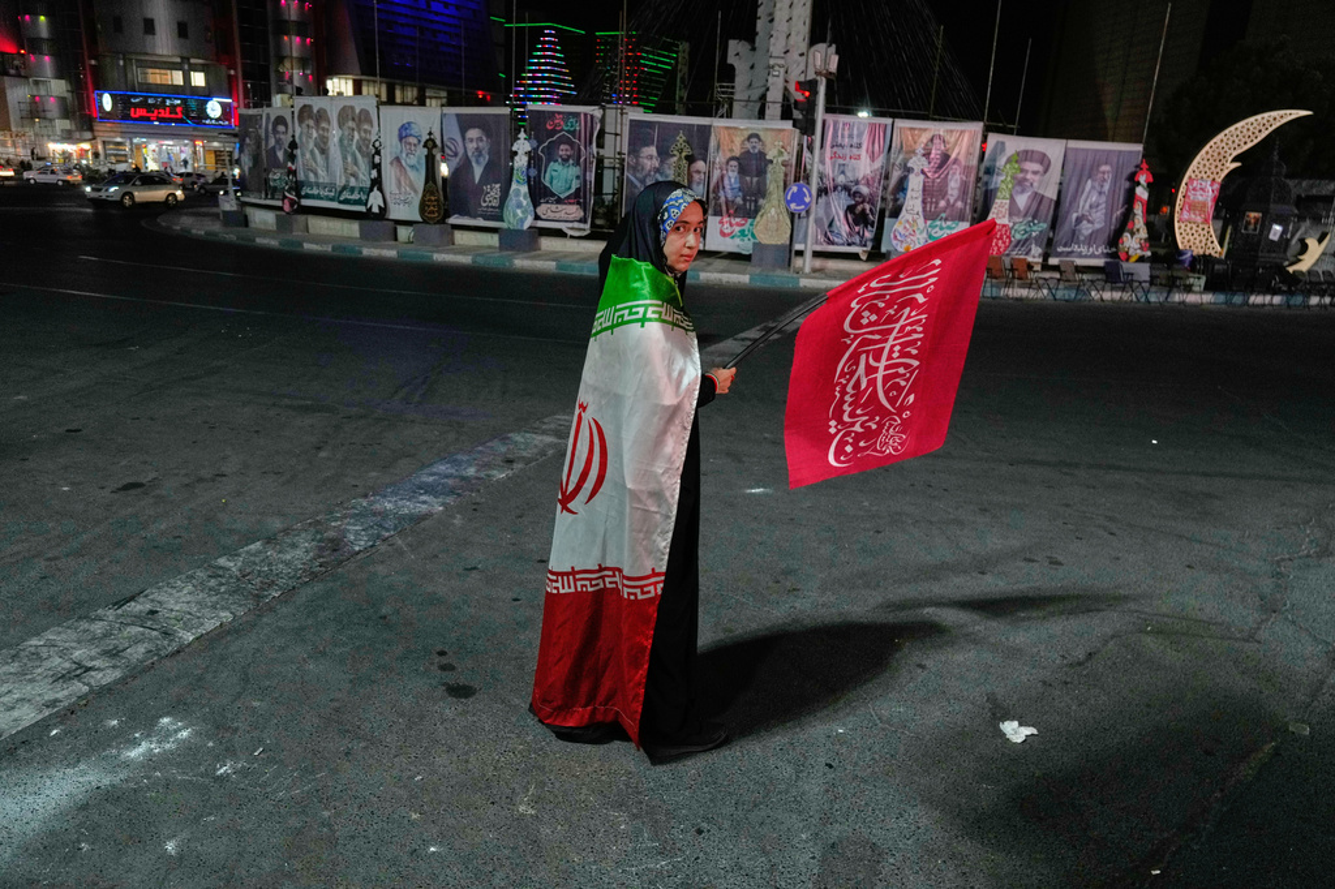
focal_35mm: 24
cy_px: 444
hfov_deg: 73.8
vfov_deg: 53.1
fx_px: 890
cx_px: 668
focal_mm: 24
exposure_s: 1/200
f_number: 4
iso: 2000
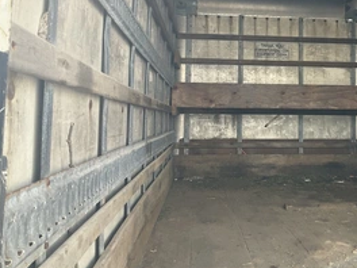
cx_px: 261
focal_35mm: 44
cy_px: 80
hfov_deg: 41.9
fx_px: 454
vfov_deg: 32.5
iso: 20
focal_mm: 3
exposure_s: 1/122
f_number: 1.8
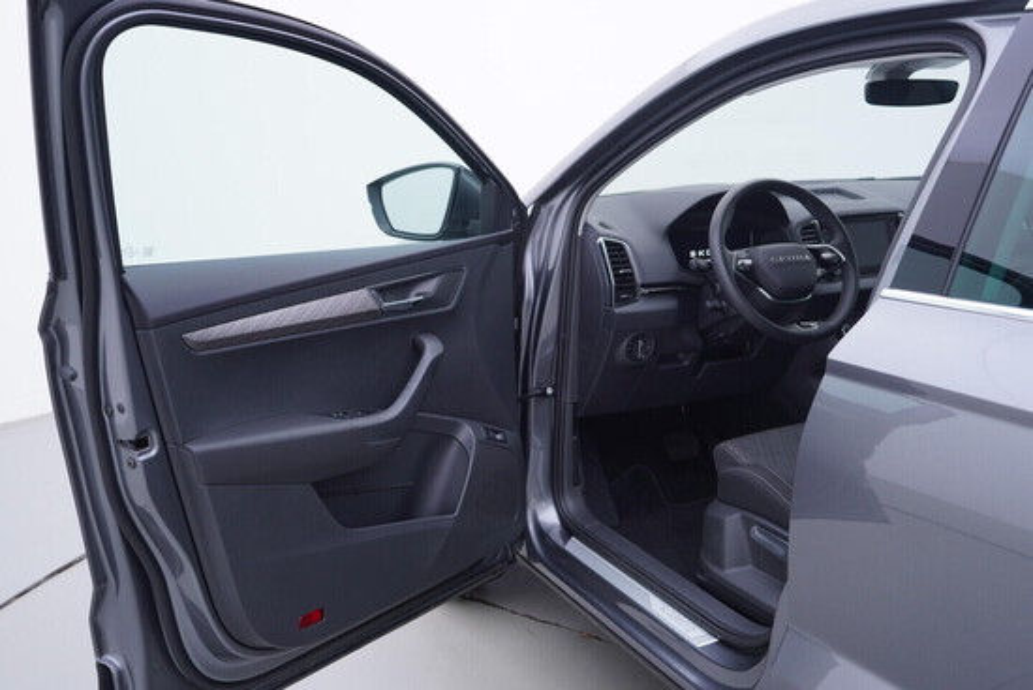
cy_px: 345
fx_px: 1033
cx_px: 516
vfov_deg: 36.9
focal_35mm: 36
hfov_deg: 53.1
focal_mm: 24
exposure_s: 1/50
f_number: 3.2
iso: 125
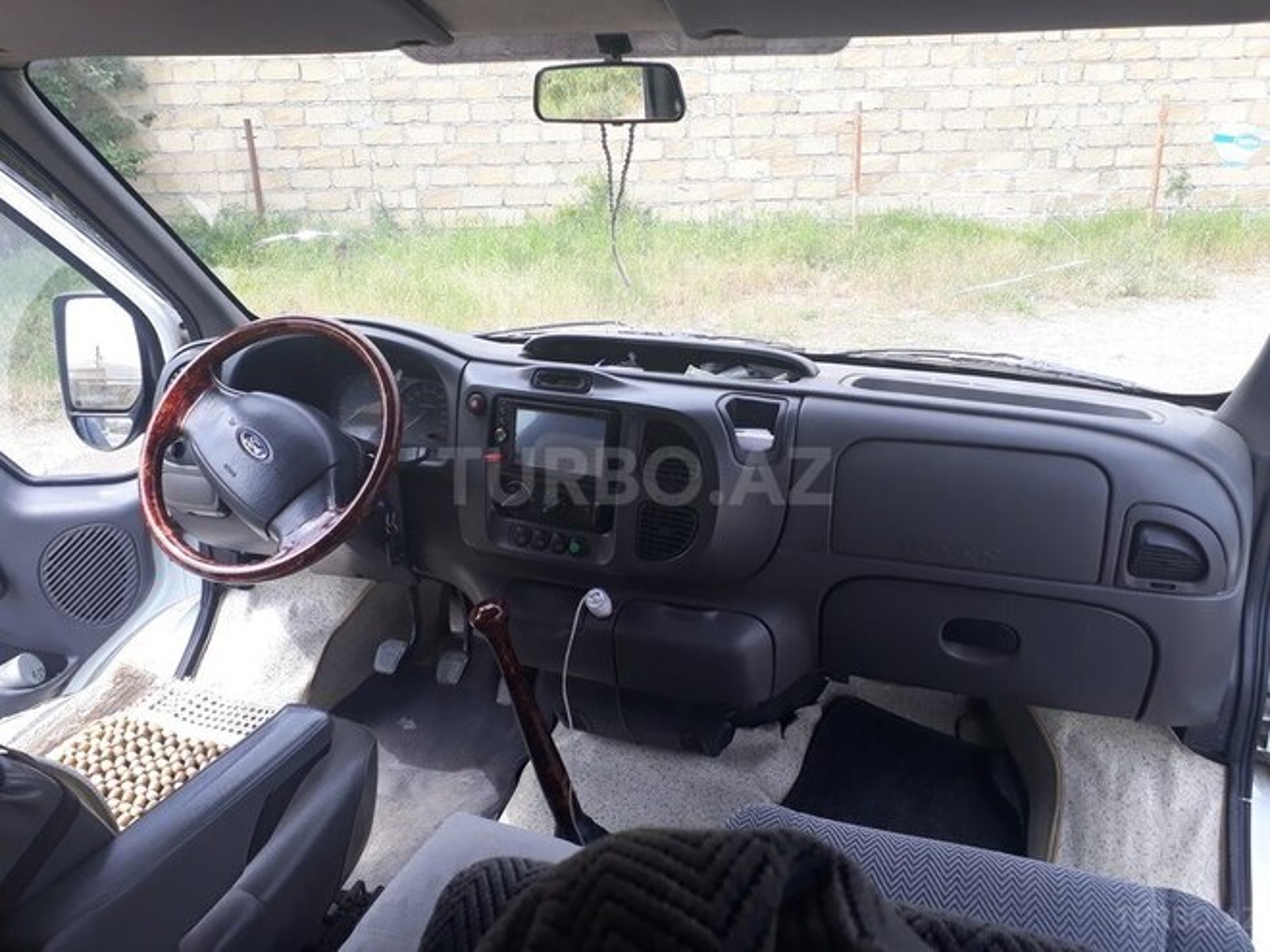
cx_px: 635
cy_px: 476
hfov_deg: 65.3
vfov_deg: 51.4
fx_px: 991
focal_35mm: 27
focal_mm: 3.6
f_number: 1.9
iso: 40
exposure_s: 1/314
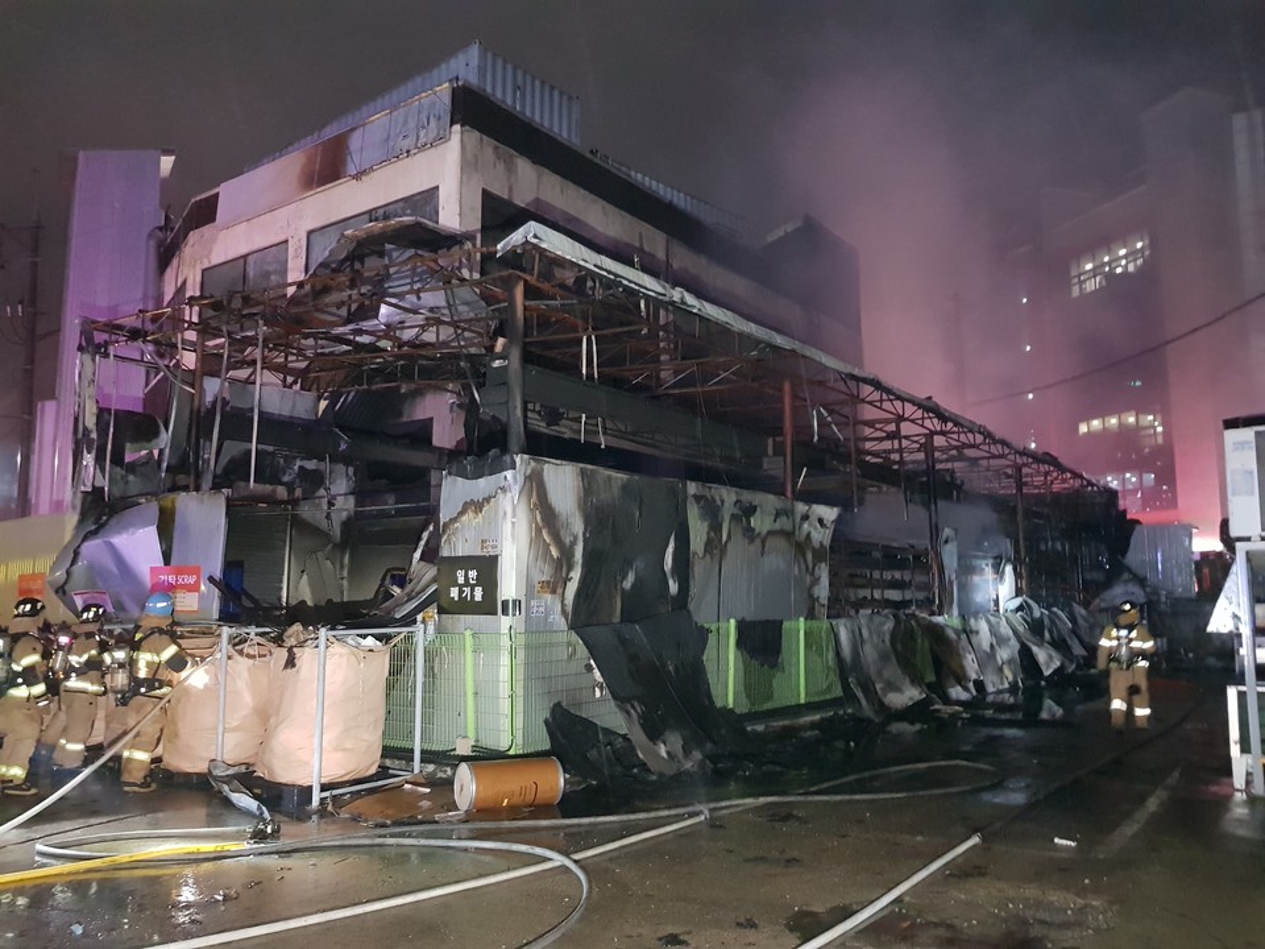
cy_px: 474
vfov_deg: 53.1
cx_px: 632
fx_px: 950
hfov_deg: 67.3
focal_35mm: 26
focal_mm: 4.2
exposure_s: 1/10
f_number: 1.7
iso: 800
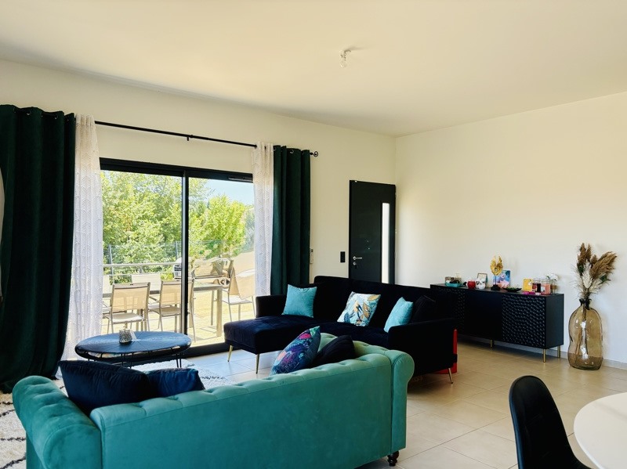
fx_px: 471
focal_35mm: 26
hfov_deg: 67.3
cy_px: 234
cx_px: 314
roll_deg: -0.2
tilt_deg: +0.0
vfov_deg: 53.0
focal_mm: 5.96
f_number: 1.6
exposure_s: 1/316
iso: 64
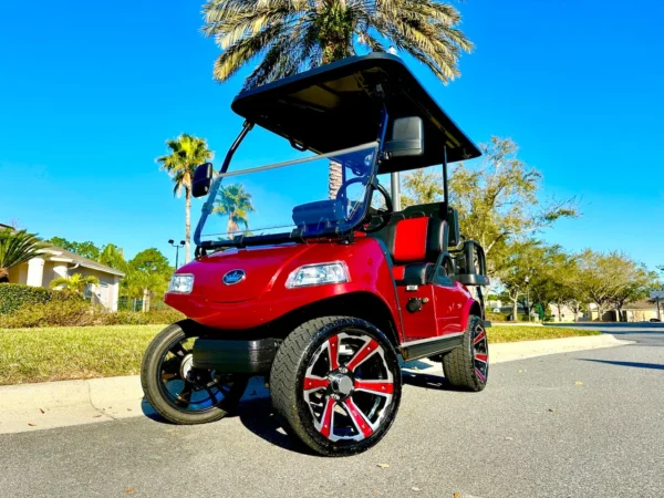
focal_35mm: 24
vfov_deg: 56.8
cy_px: 249
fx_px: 460
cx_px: 332
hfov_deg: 71.6
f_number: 1.78
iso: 80
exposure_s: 1/3155
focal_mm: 6.86
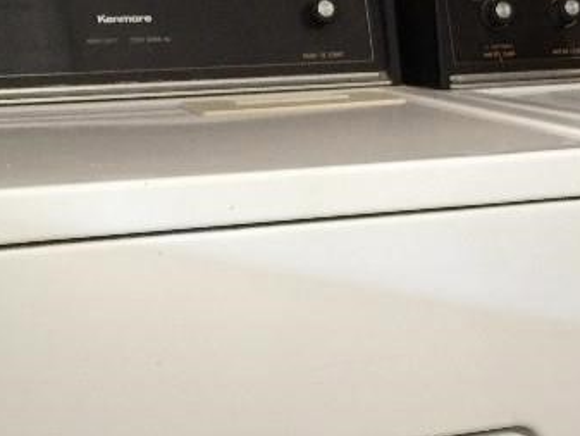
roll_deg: -0.7
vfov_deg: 16.8
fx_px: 1475
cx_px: 351
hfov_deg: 22.2
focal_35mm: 88
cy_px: 246
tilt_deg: -11.1
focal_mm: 4.15
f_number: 2.2
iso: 125
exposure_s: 1/8
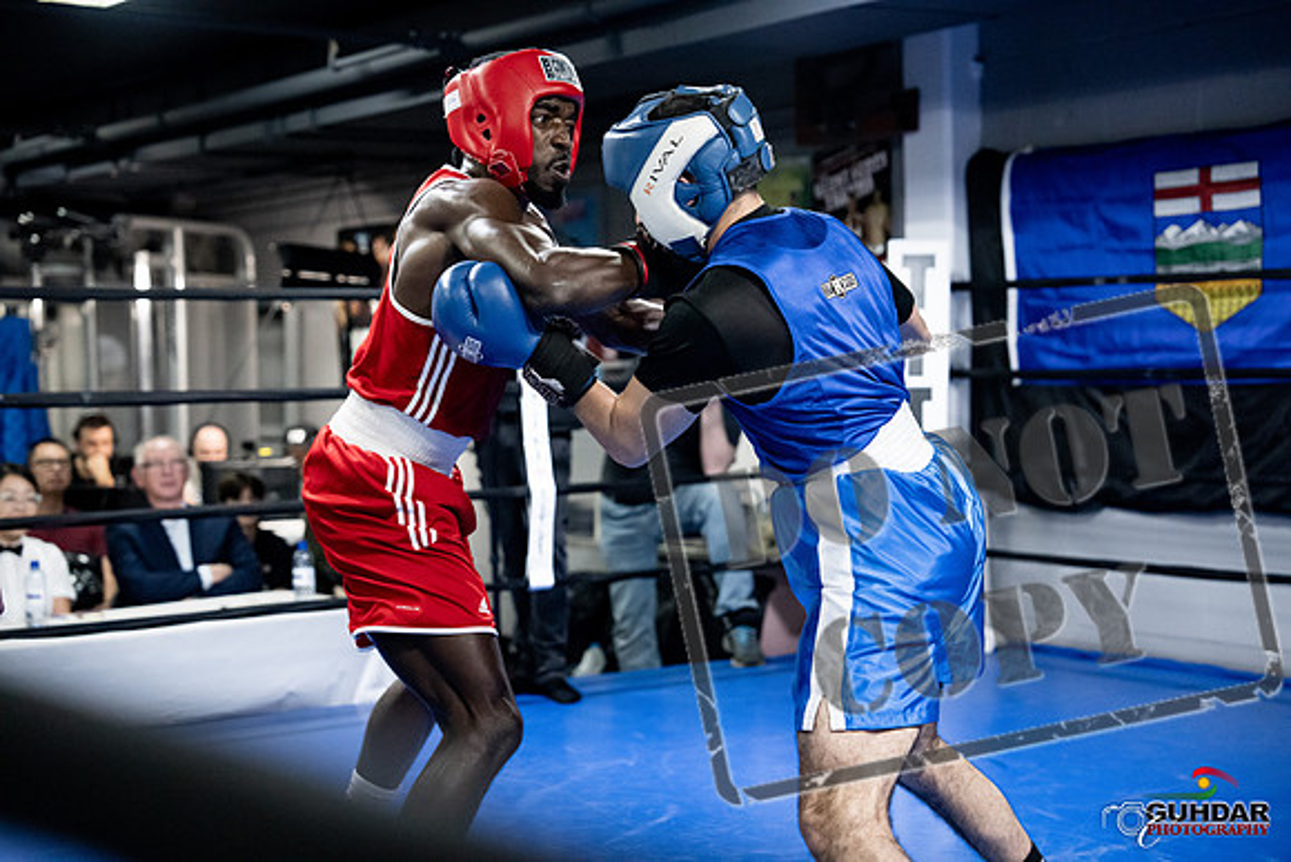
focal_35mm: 63
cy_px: 431
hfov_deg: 31.9
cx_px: 646
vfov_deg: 21.6
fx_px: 2260
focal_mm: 63
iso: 10000
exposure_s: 1/1000
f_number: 2.8
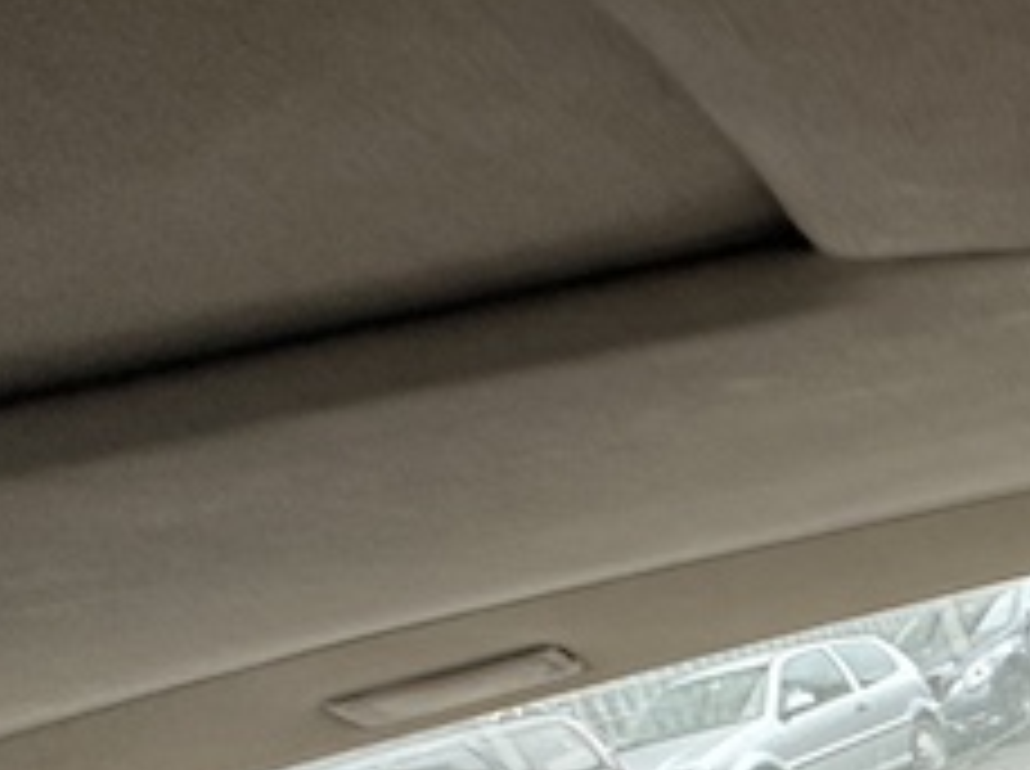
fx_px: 1456
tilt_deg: -17.4
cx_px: 1417
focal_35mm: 49
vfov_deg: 26.3
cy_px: 928
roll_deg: +15.8
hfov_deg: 29.3
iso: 320
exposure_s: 1/60
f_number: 2.2
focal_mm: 2.22
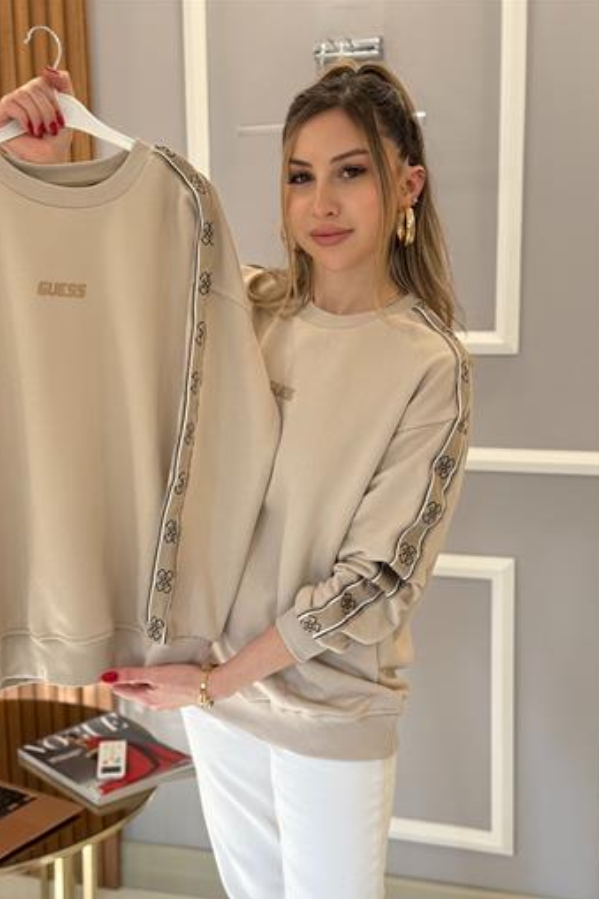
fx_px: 1274
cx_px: 262
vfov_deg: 38.9
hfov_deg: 26.4
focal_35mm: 51
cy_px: 456
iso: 200
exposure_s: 1/214
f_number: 1.78
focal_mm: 6.76
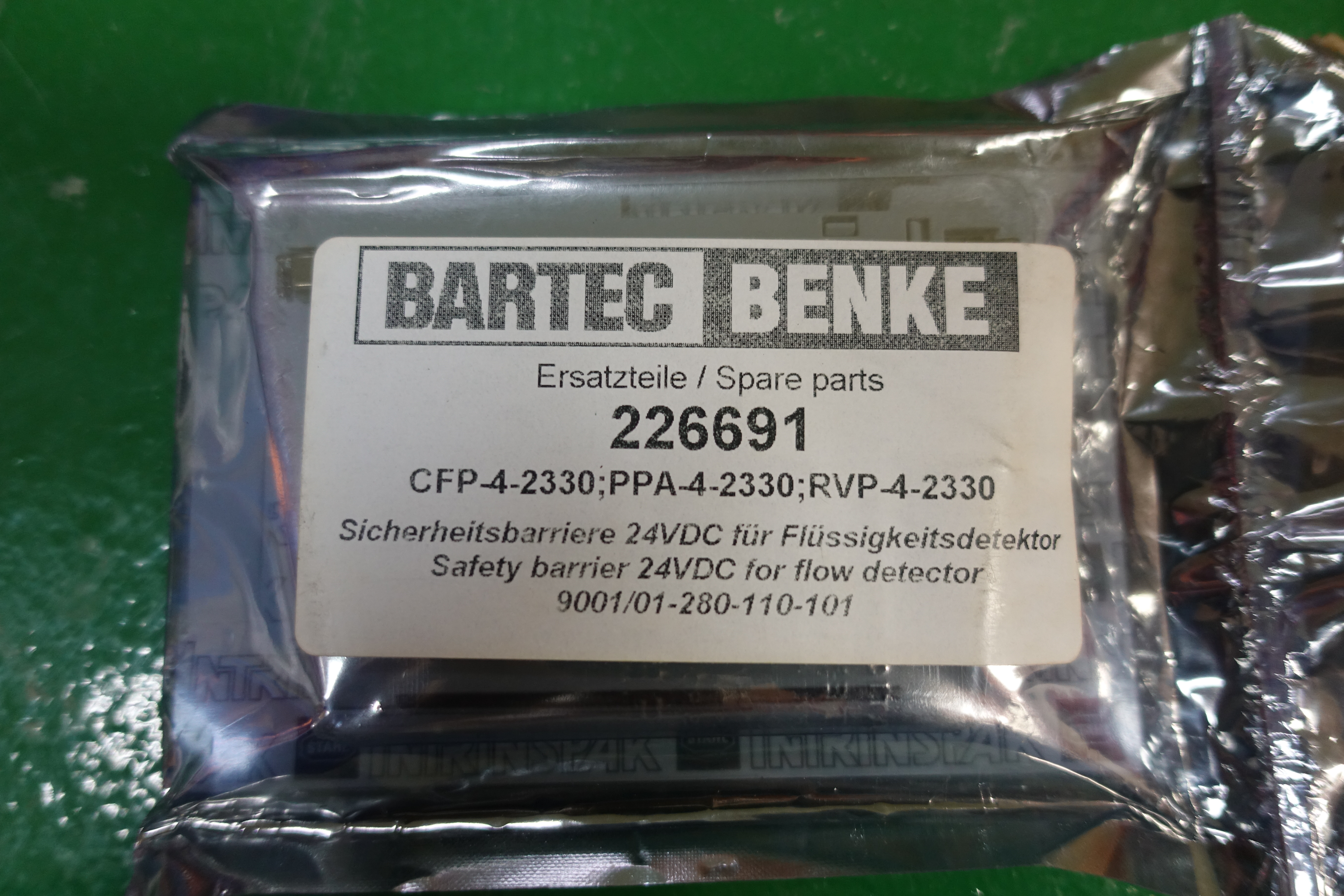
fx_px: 896
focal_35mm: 24
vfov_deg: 53.1
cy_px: 448
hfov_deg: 73.7
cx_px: 672
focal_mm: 8.8
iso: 400
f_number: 1.8
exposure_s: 1/30
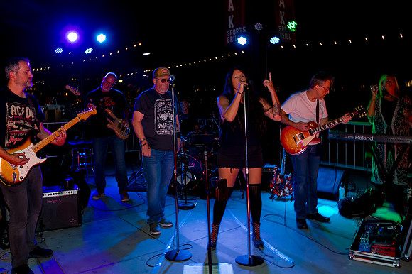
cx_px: 182
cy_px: 110
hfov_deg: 60.1
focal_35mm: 31
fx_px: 355
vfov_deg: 42.1
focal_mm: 24
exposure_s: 1/80
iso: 3200
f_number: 5
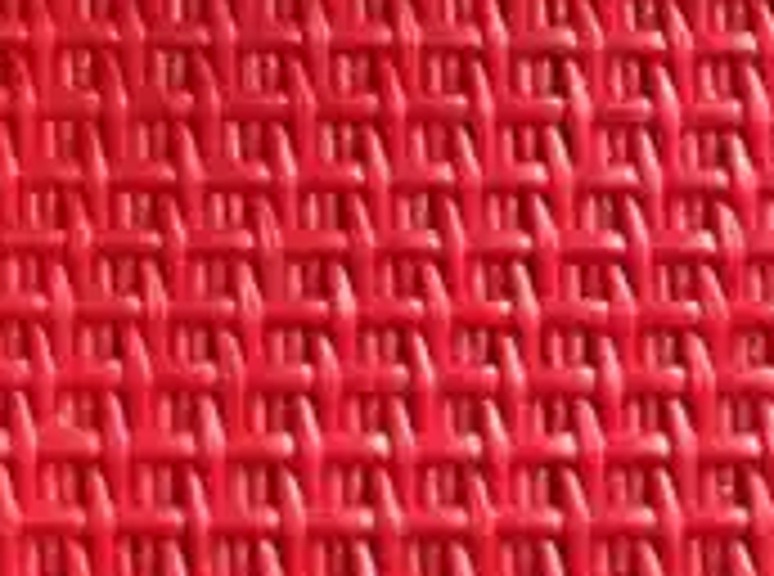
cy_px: -1080
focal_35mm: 204
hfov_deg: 9.3
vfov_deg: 6.6
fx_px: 4549
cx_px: -598
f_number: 2.4
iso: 160
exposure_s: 1/15
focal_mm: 4.28
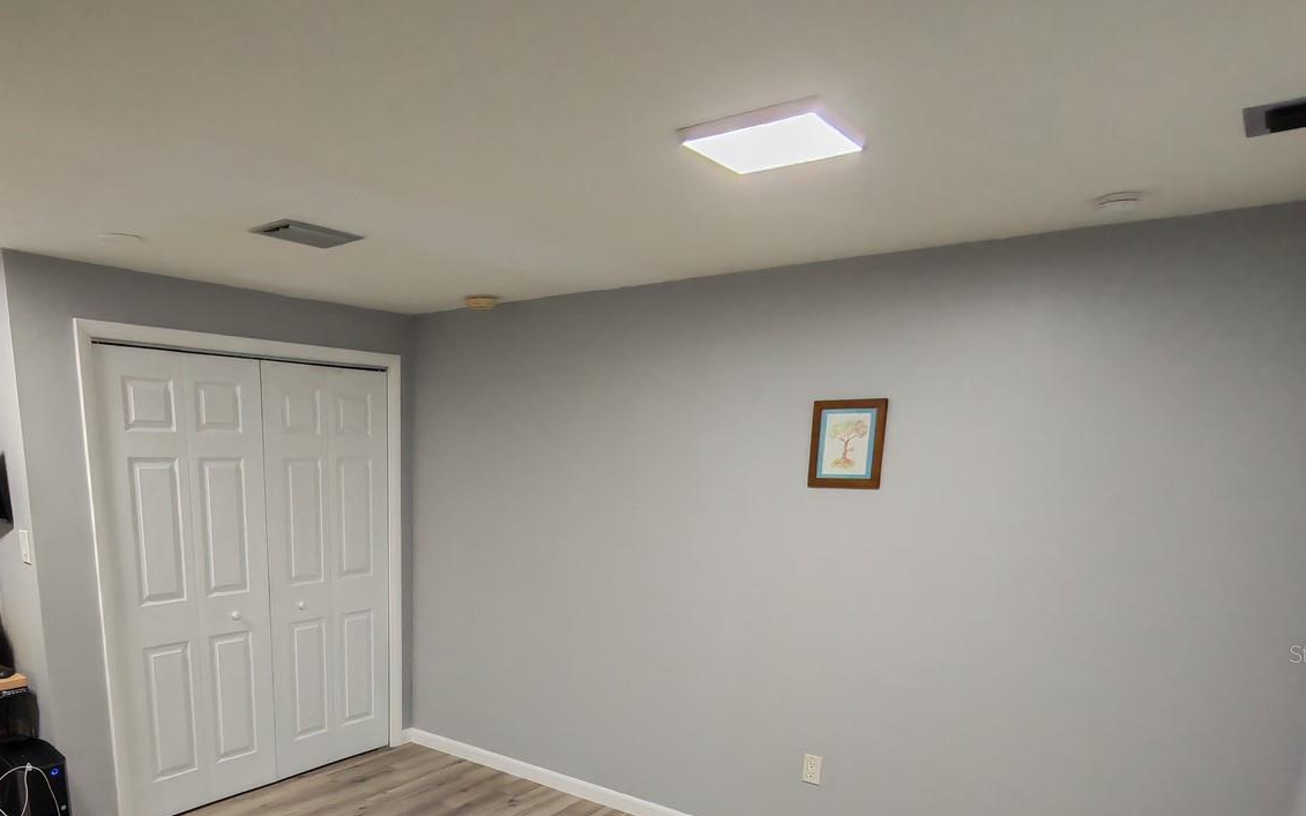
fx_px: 854
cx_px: 475
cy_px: 653
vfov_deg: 48.2
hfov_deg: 73.3
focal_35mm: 24
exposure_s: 1/33
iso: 100
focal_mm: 1.96
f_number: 2.2
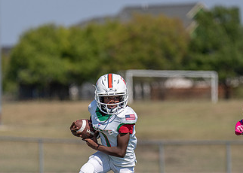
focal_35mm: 587
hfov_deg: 3.4
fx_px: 4051
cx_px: 155
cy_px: 123
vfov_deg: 2.5
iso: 100
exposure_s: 1/3200
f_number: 2.8
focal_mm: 200
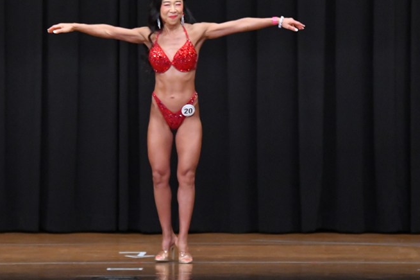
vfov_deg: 4.8
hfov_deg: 7.3
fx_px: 3312
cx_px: 175
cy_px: 130
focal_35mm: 284
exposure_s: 1/400
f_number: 5.6
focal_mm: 160
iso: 8000
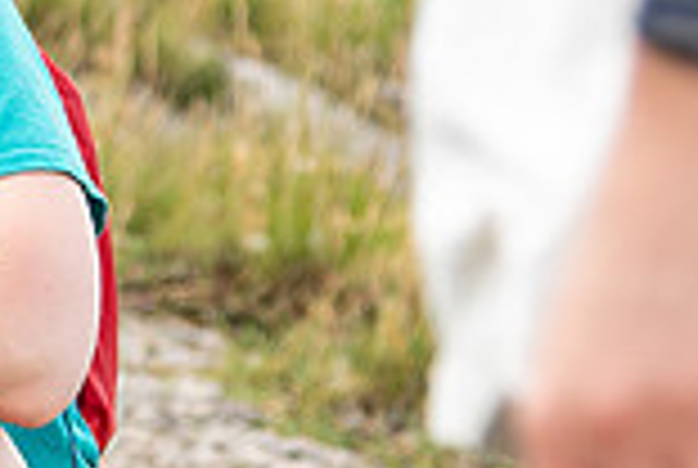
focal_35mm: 345
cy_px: 12
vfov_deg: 4.0
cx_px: -375
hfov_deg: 5.9
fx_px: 6702
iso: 100
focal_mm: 66
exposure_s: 1/160
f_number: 4
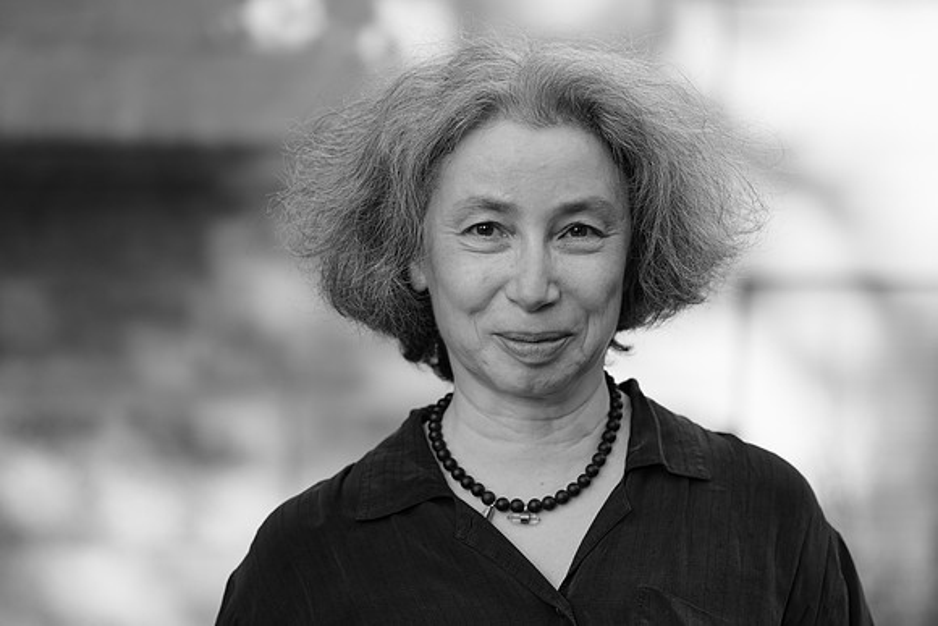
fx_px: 1955
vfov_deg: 18.2
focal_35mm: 75
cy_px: 313
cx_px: 469
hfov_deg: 27.0
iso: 100
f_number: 2
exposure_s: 1/500
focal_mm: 50
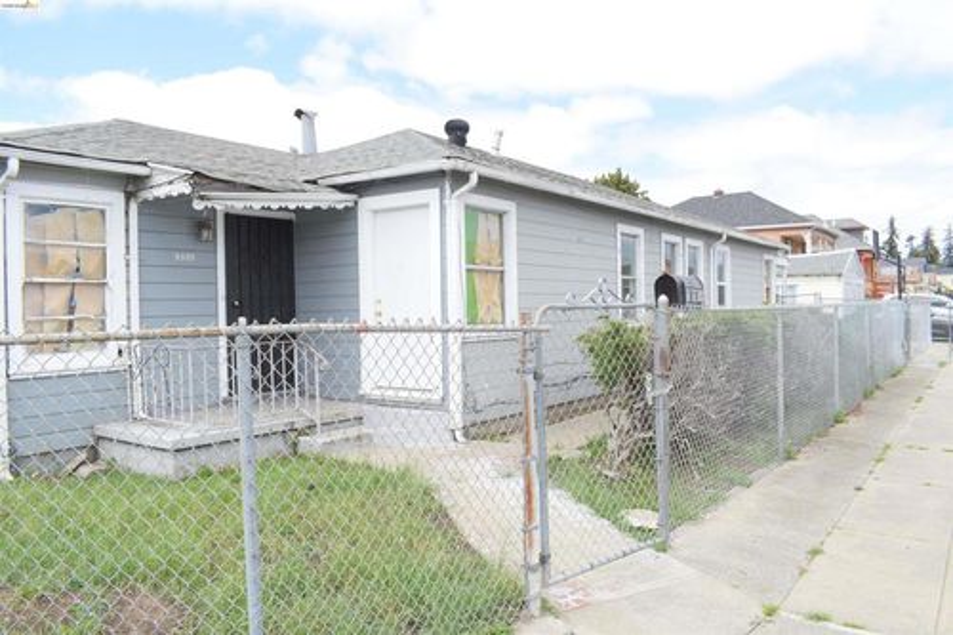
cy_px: 318
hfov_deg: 67.4
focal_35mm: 27
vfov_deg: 47.9
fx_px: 714
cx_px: 476
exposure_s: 1/250
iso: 180
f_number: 8
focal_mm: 18
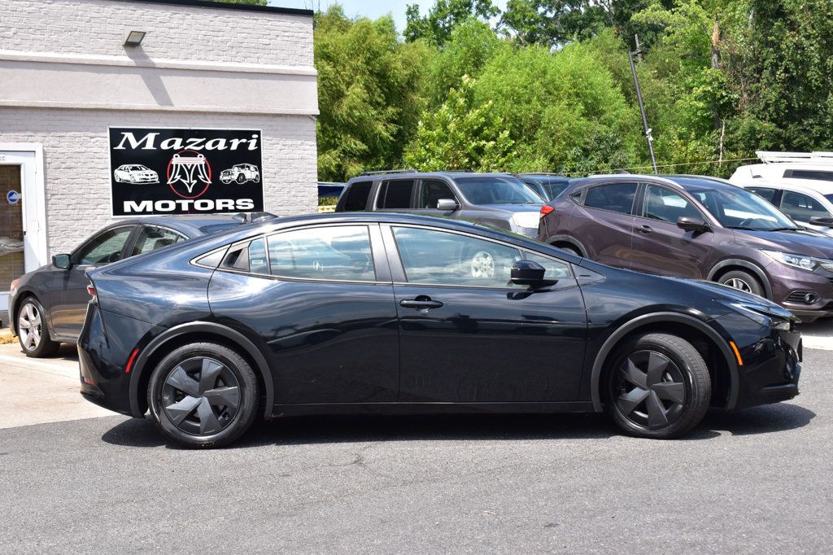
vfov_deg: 22.6
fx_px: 1388
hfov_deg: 33.4
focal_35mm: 60
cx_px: 416
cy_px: 278
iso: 400
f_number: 11
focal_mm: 40
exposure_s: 1/400
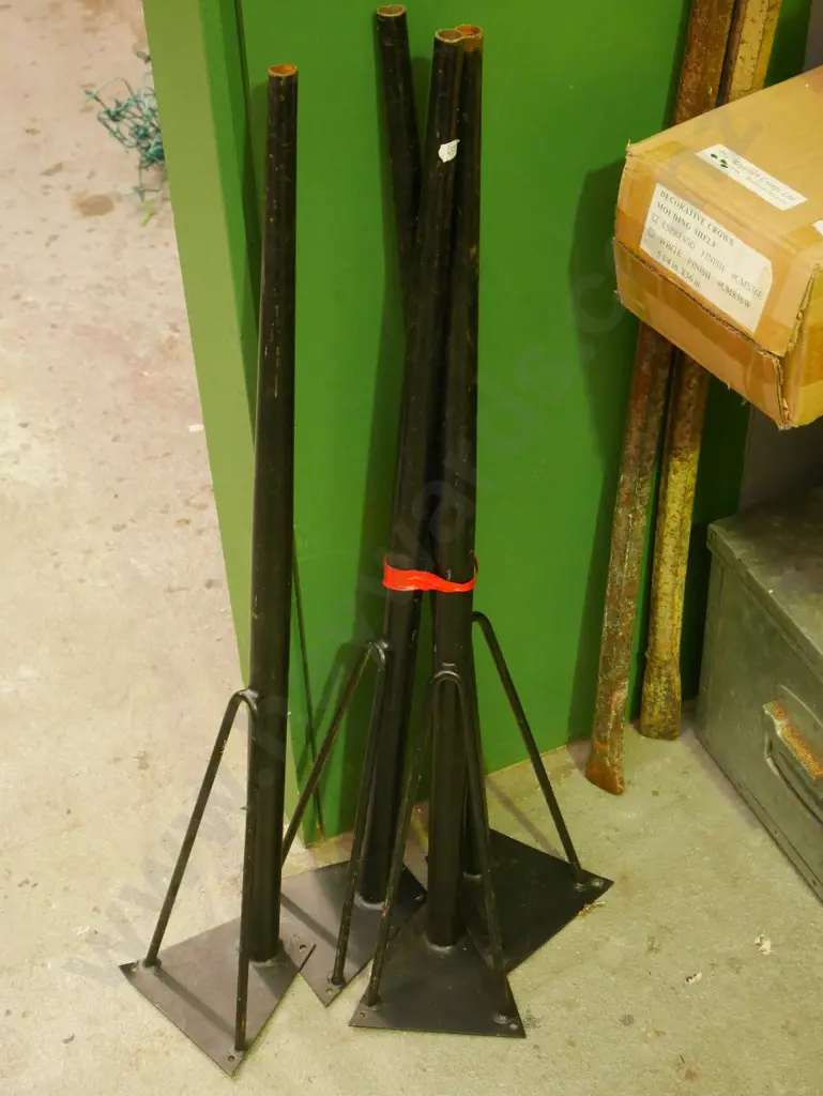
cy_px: 548
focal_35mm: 56
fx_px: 1774
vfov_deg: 34.3
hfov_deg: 26.1
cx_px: 412
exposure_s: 1/50
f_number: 5.4
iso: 3200
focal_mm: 28
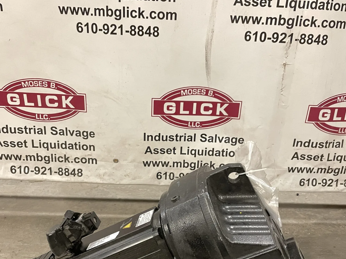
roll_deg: -2.6
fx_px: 350
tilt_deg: -23.4
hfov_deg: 52.6
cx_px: 173
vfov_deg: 39.9
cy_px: 183
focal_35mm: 35
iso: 800
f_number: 1.6
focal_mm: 4.2
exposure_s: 1/30
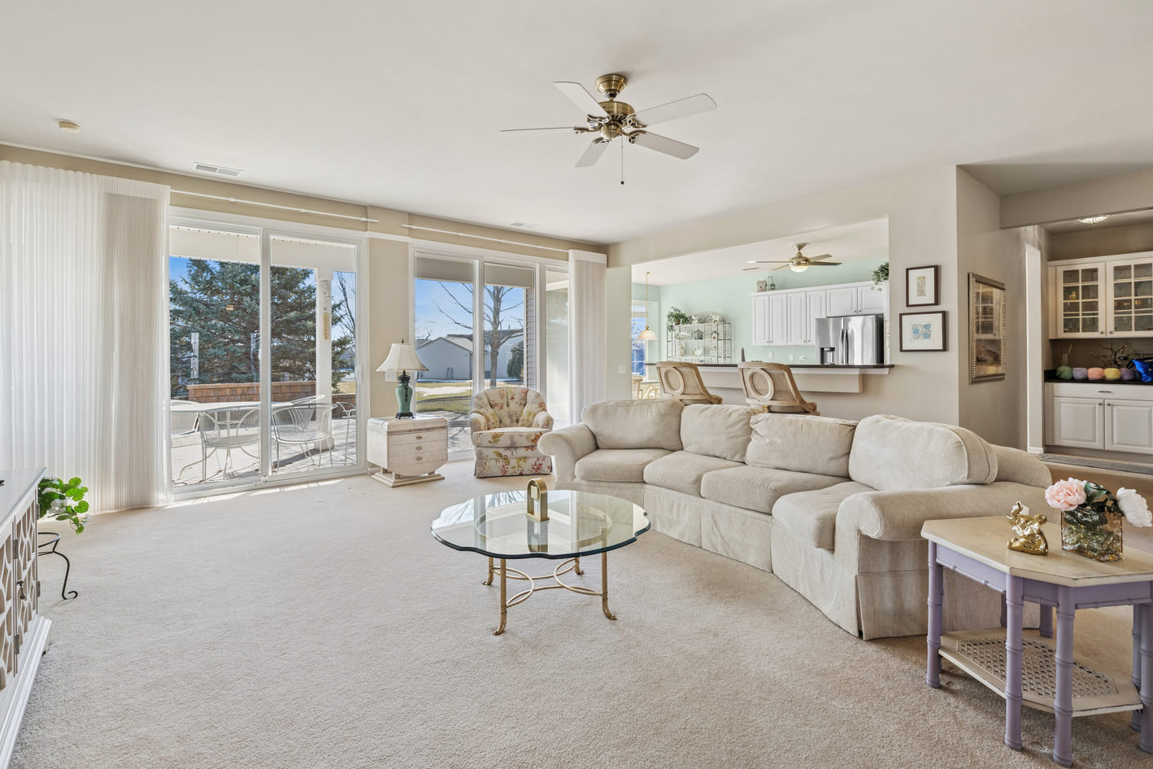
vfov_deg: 73.7
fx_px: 512
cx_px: 568
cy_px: 384
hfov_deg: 96.7
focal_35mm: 16
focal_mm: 14
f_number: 8
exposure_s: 1/25
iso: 200
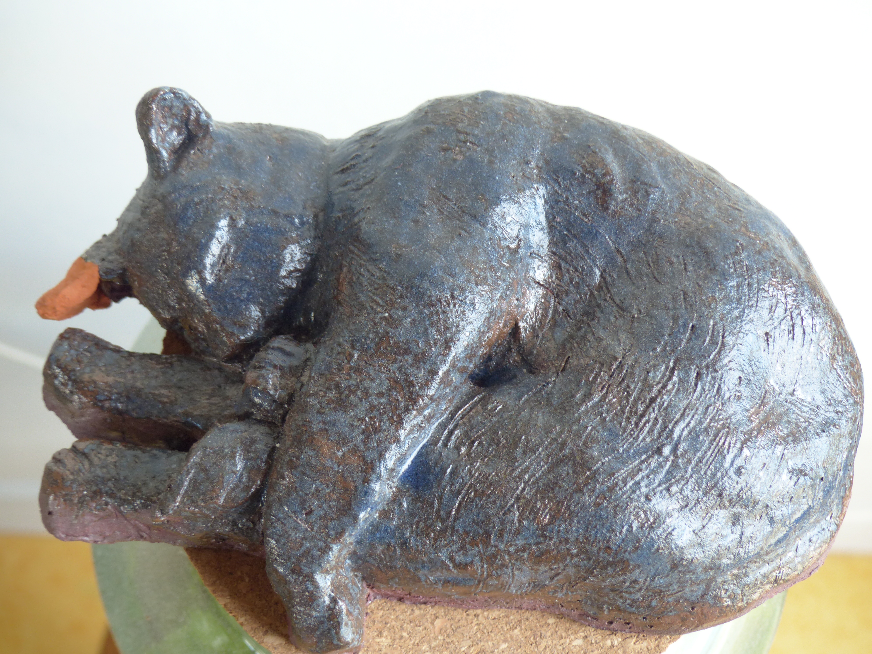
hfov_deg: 29.4
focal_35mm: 66
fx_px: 1663
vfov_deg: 22.3
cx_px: 436
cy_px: 327
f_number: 2.8
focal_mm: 11.9
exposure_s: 1/40
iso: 100
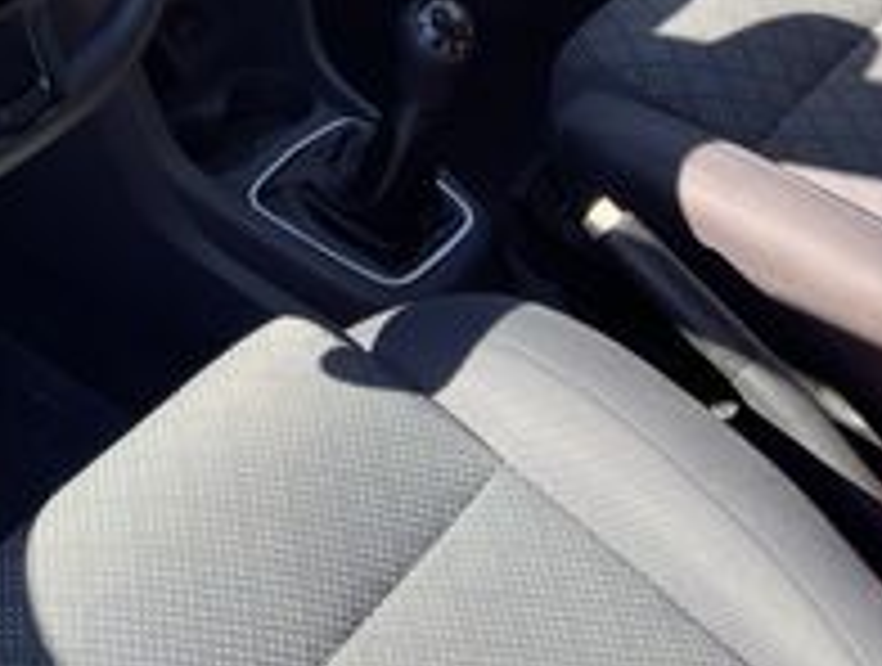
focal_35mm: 60
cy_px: -112
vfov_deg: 22.7
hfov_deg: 30.8
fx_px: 1533
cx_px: 108
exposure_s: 1/700
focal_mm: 5.1
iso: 32
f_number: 1.6
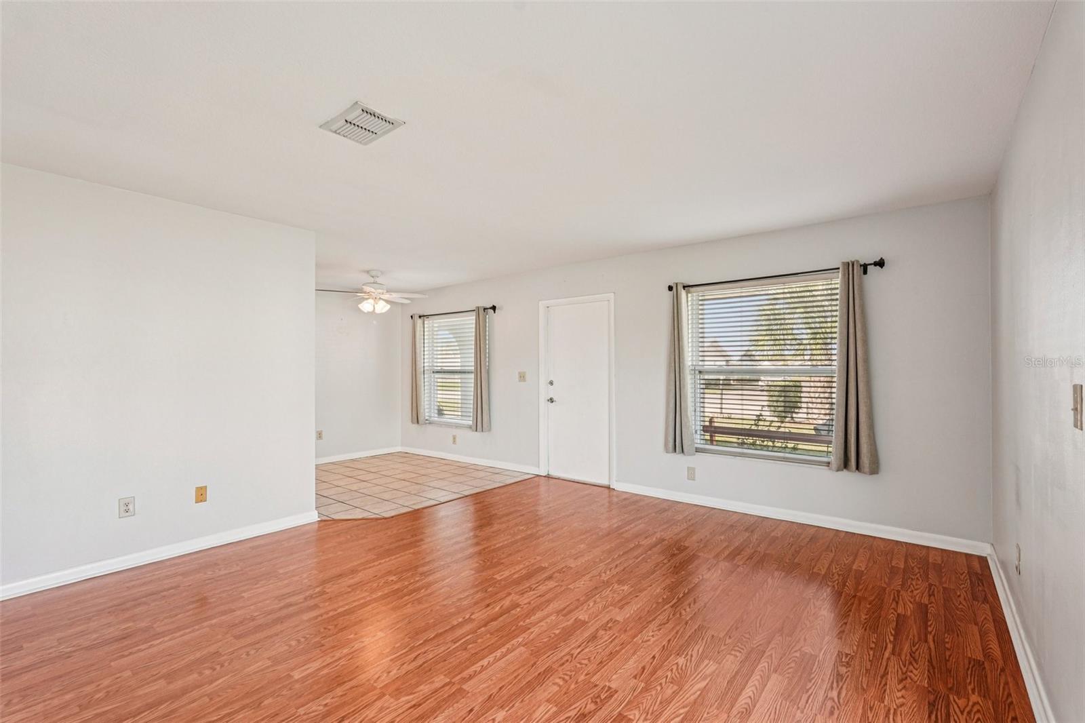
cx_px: 542
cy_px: 362
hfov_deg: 96.7
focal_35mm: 16
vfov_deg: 73.7
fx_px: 482
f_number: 8
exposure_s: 1/30
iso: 400
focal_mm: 16
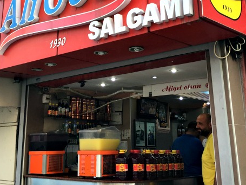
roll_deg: +0.0
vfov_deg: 27.8
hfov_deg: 37.4
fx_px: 362
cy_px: 30
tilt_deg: +17.4
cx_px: 106
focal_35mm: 51
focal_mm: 4.15
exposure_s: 1/50
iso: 32
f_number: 2.2
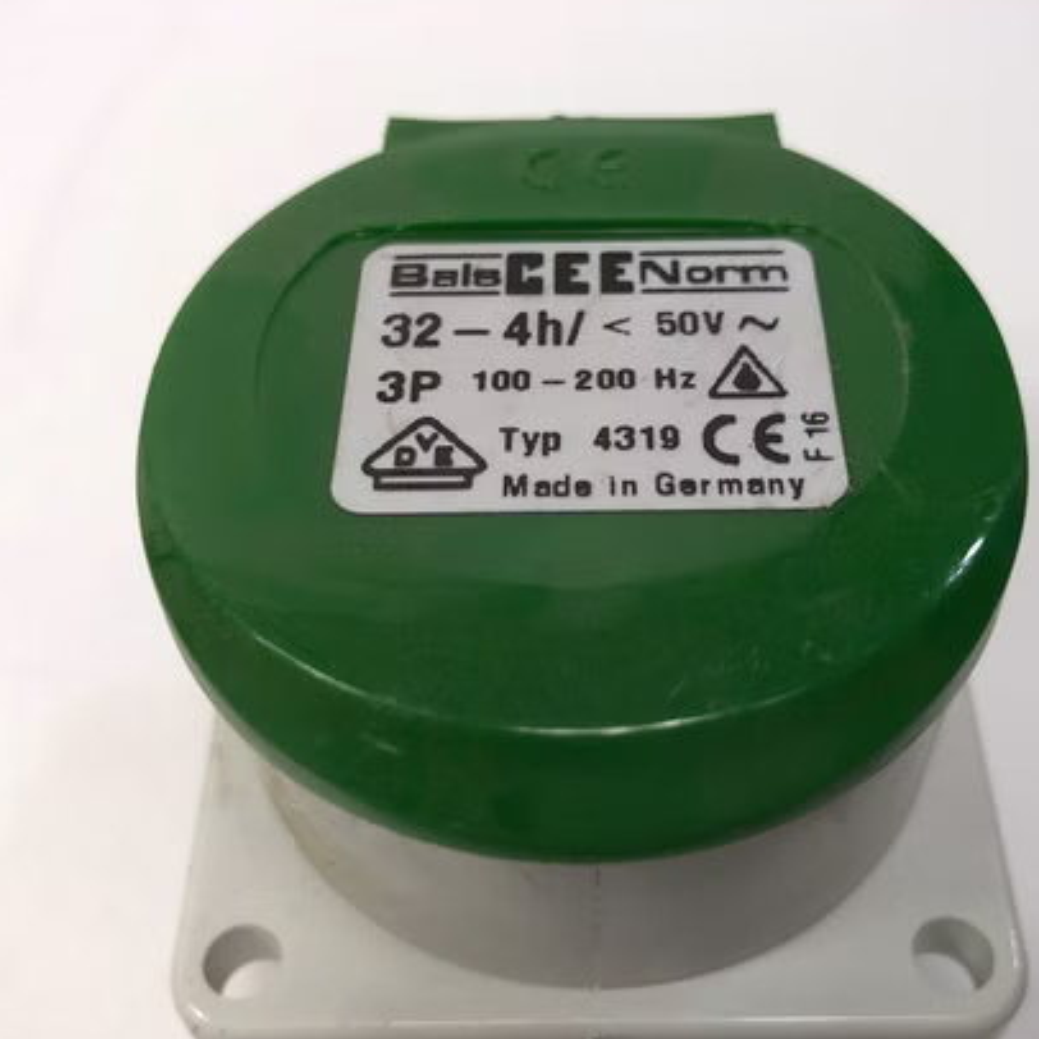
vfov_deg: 42.7
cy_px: 599
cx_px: 560
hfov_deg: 42.8
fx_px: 1324
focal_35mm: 39
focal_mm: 4
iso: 40
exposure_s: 1/100
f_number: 1.8
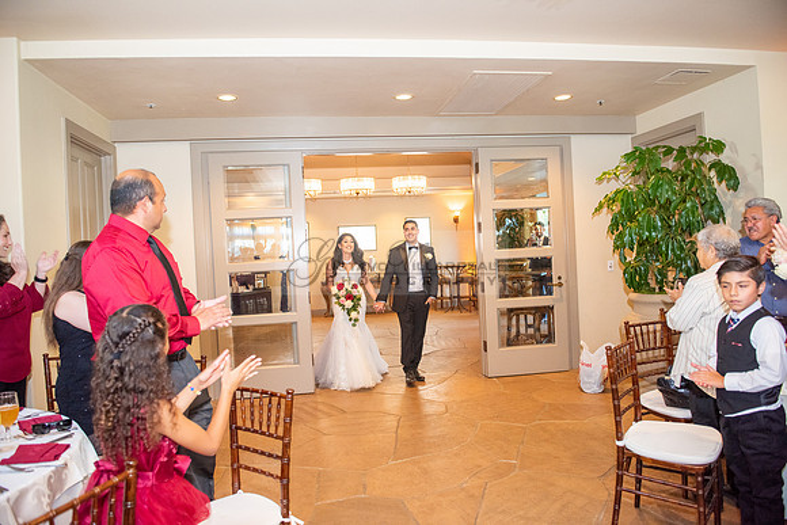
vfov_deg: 53.2
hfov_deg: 73.7
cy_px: 262
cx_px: 394
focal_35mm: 24
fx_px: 525
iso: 1600
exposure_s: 1/125
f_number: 3.5
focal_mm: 24
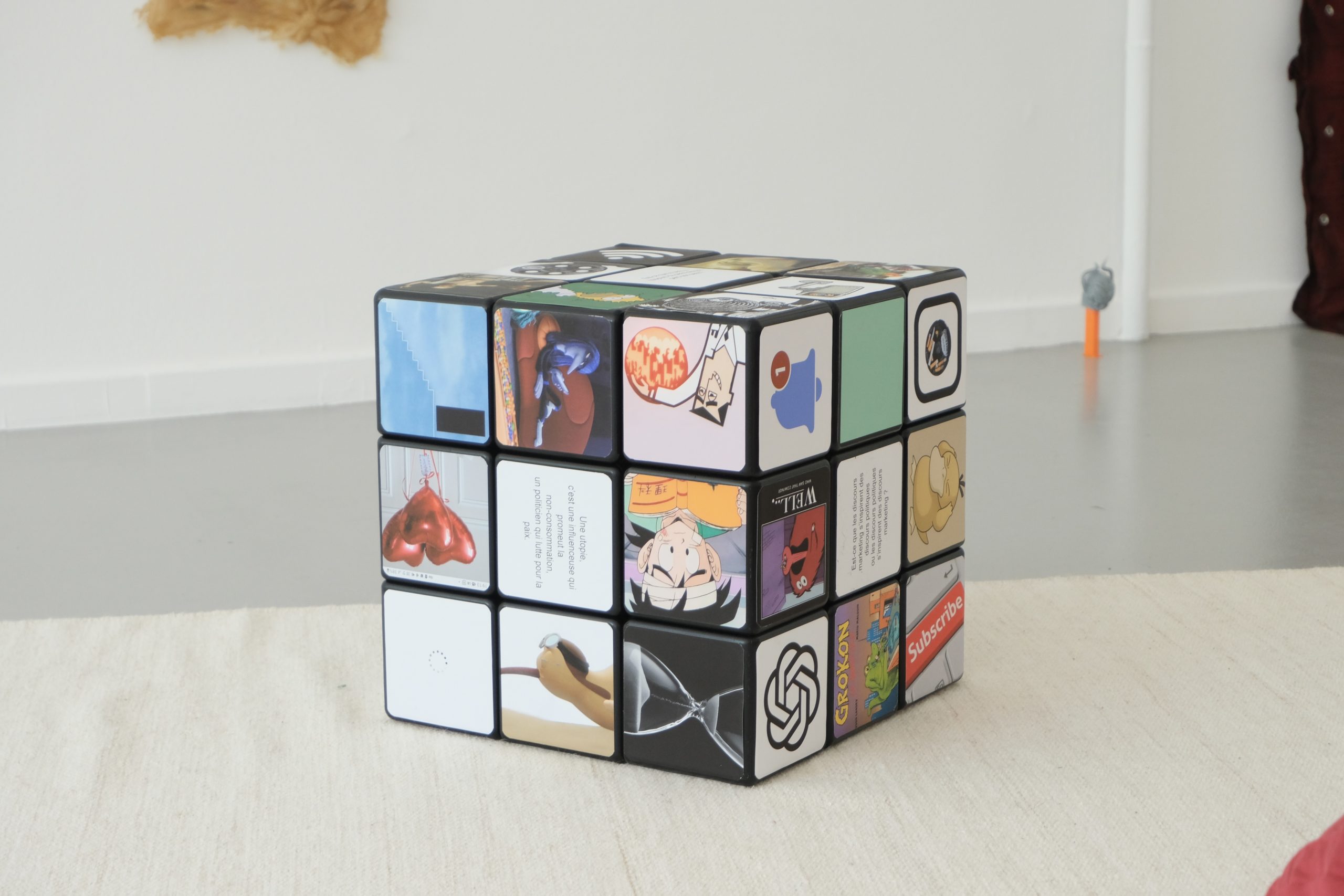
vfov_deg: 20.0
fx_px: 2539
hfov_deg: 29.7
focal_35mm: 68
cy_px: 448
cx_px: 672
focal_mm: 45
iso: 1000
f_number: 5.6
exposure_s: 1/140
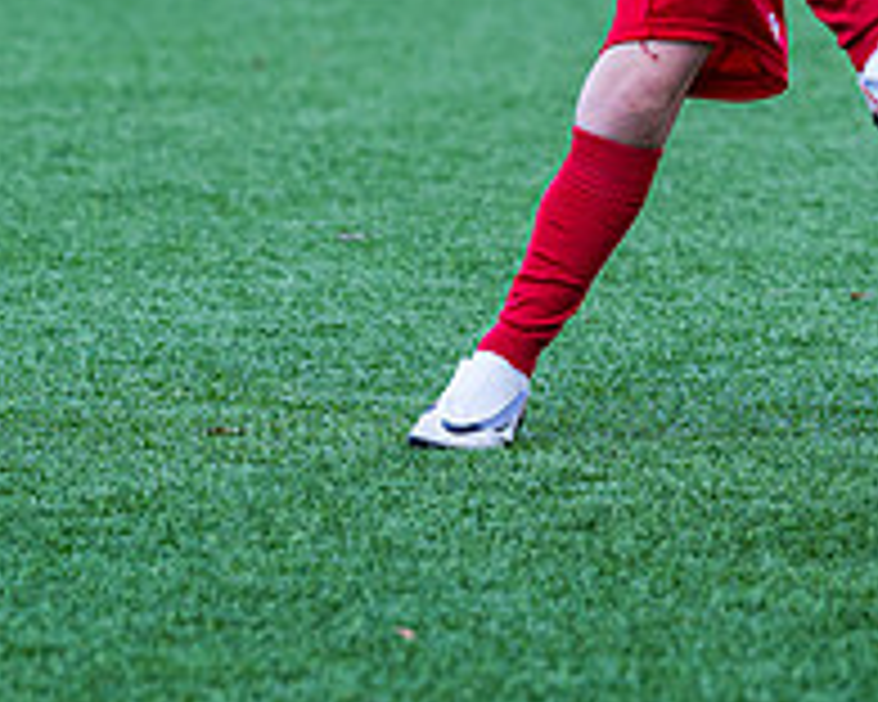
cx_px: 497
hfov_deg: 4.2
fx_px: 11953
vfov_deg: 3.4
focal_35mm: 460
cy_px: -59
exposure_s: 1/800
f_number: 4
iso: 400
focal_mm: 135
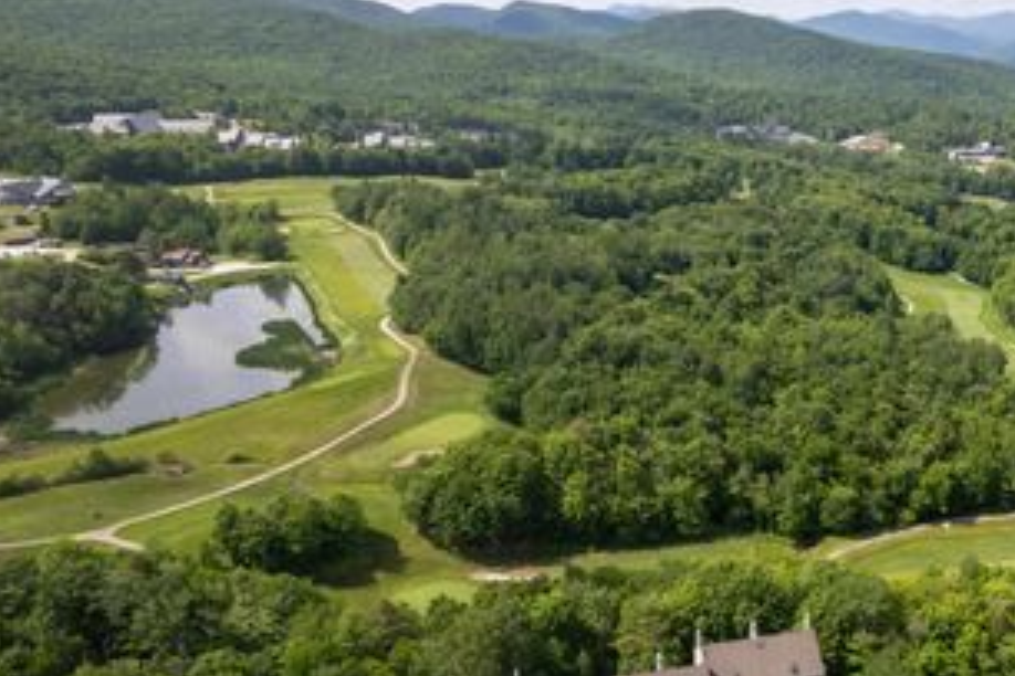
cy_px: 439
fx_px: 1015
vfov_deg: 36.6
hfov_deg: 50.2
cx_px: 799
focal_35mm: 36
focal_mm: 8.38
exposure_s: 1/240
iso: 120
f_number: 2.8
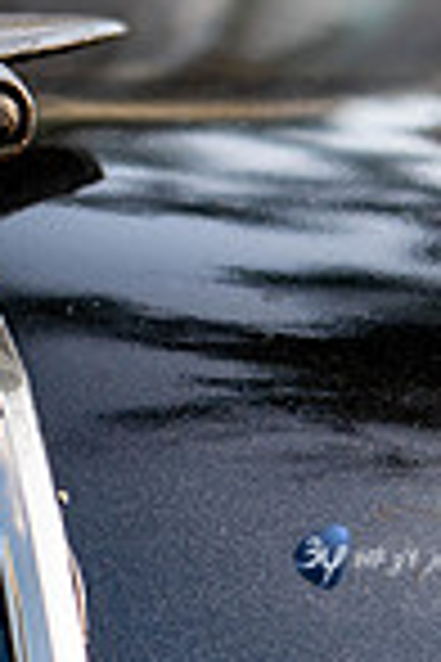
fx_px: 5218
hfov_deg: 4.8
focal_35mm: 284
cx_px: -50
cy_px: 203
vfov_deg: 7.2
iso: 100
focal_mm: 62
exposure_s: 1/100
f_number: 5
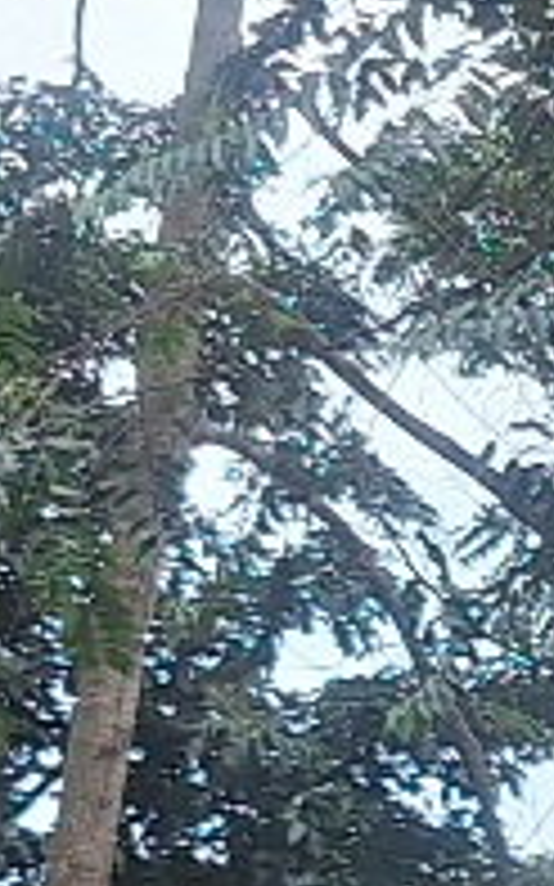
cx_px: 1982
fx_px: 4883
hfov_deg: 5.8
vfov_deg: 10.3
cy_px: 989
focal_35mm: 202
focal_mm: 5.54
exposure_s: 1/1111
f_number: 1.8
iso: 40
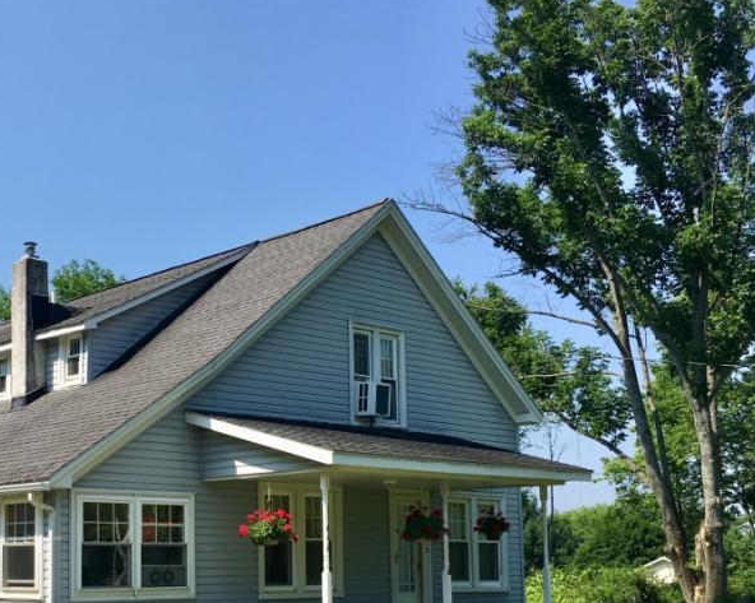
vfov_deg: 30.3
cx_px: 166
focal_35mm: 49
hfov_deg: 36.9
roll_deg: -1.3
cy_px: 453
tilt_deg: +6.4
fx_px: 1094
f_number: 2.2
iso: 25
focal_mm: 4.15
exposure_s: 1/1326
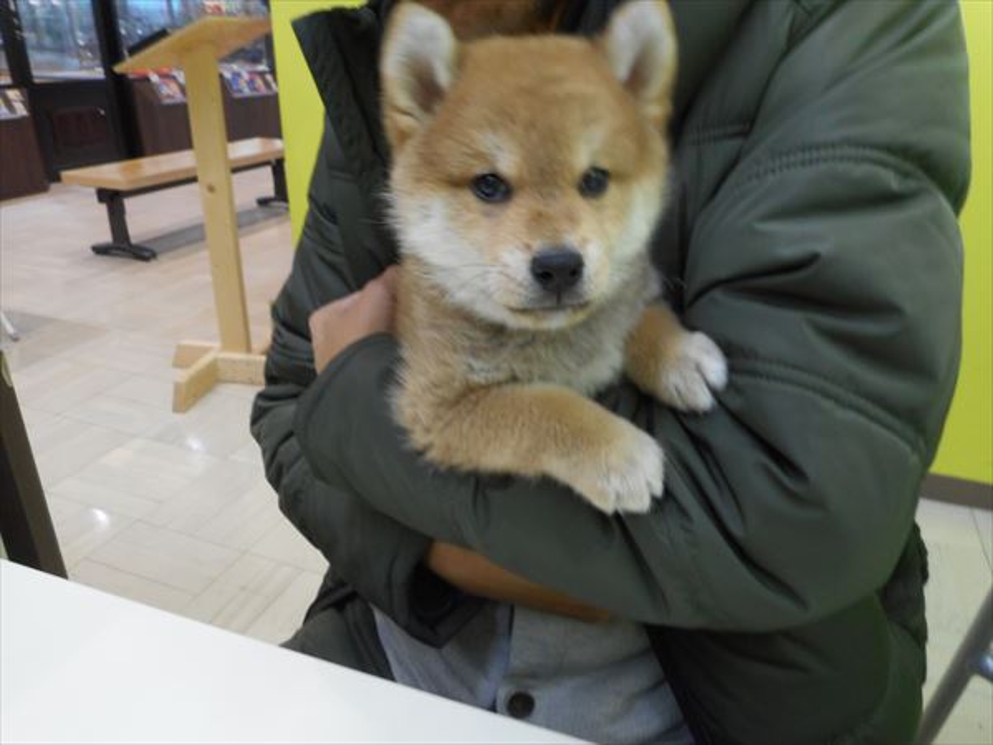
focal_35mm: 25
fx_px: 717
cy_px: 372
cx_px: 496
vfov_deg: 54.9
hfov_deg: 69.4
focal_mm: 4.5
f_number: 3.7
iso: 180
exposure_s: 1/30
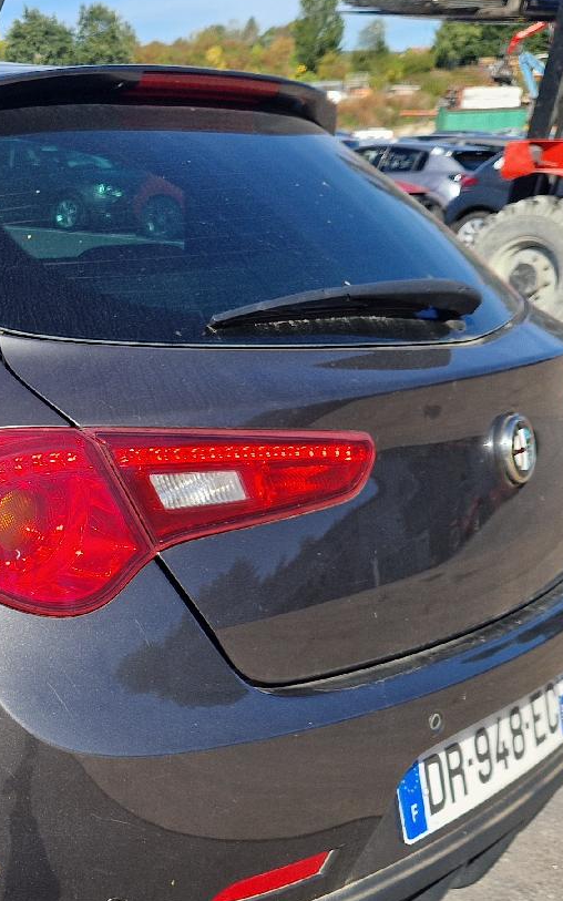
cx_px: -204
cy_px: 590
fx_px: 1326
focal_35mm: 54
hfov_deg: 21.3
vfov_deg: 37.2
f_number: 1.8
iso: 50
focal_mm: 5.4
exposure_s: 1/1111
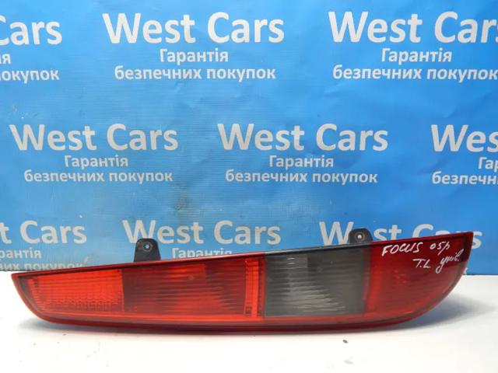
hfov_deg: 58.4
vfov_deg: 45.4
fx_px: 446
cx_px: 249
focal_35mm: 31
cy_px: 186
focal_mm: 5.6
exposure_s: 1/30
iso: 280
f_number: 3.2
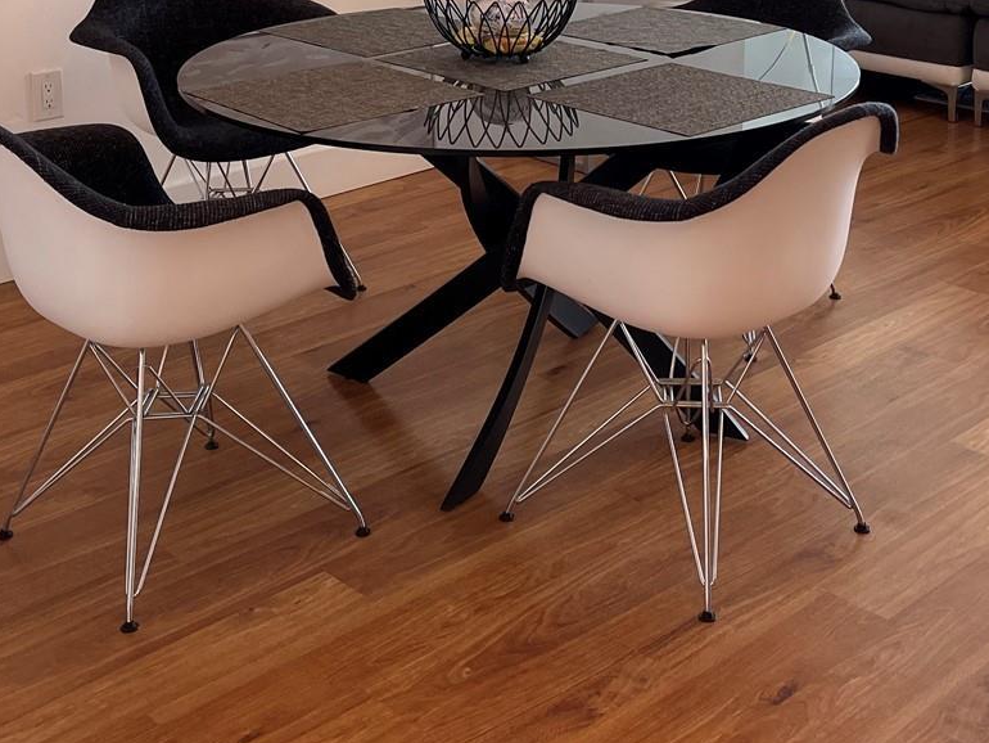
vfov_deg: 25.9
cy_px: 28
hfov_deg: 35.5
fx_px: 1543
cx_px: 527
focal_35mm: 54
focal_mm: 5.1
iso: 100
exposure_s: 1/120
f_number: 1.6
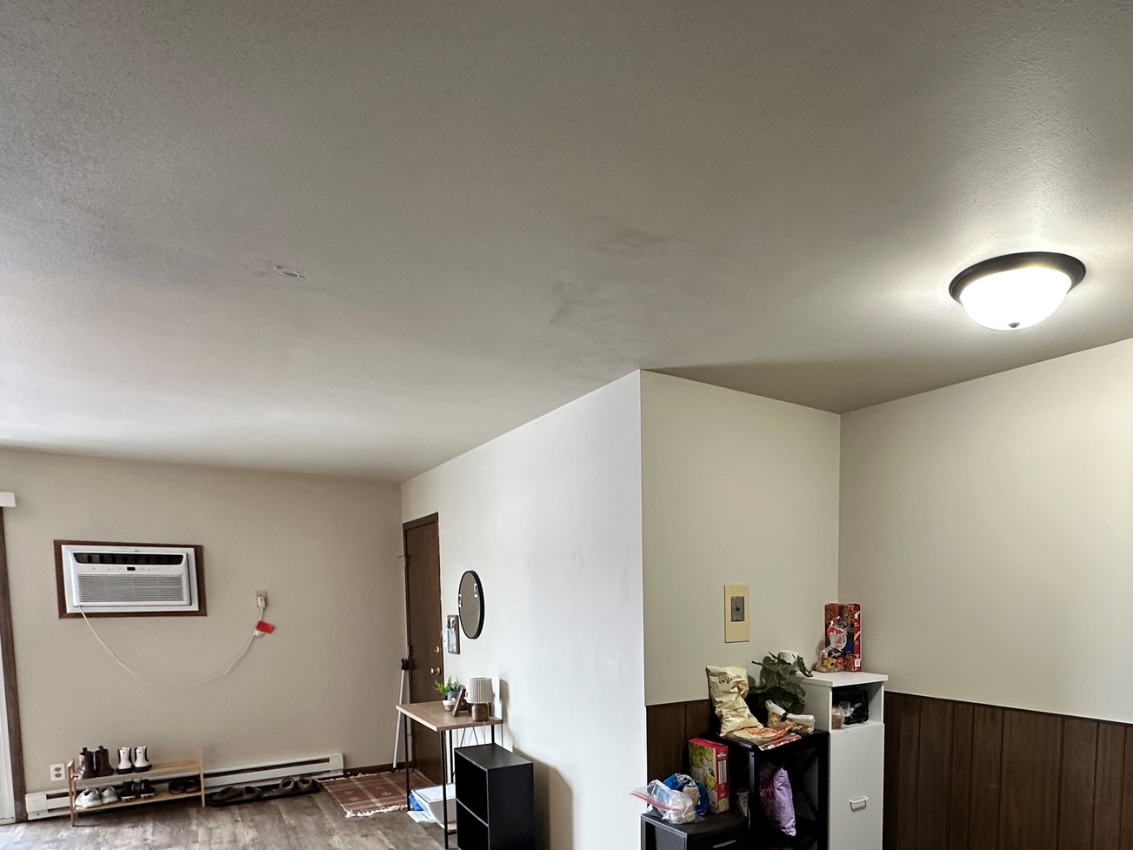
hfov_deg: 73.9
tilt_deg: -4.3
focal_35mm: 22
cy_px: 650
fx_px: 720
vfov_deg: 57.6
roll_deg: +0.1
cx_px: 760
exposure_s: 1/60
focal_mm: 2.22
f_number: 2.2
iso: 250
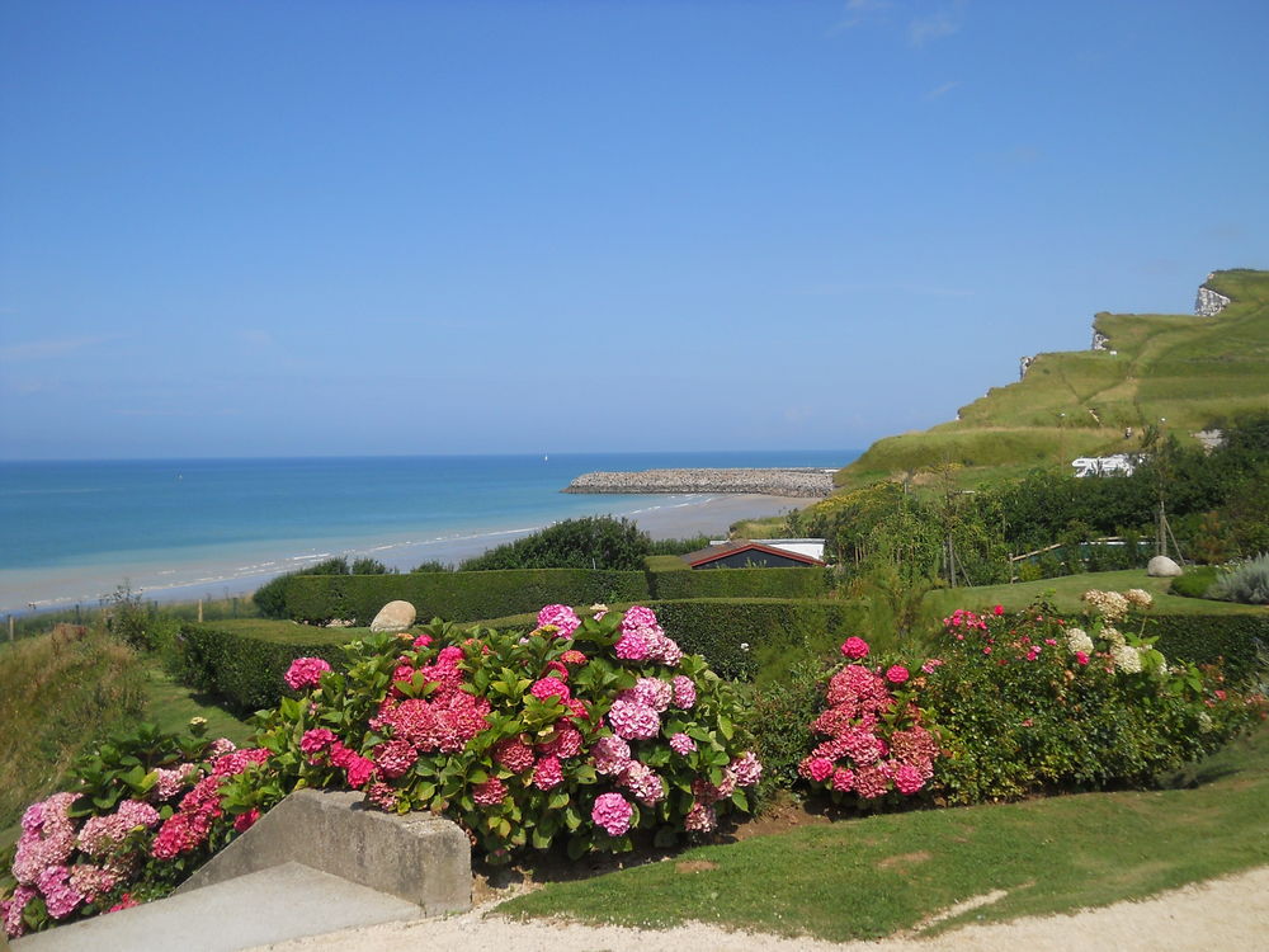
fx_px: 1503
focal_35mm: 41
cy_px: 476
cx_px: 634
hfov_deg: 45.8
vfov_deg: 35.1
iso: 80
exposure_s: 1/500
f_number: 5.5
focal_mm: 6.72
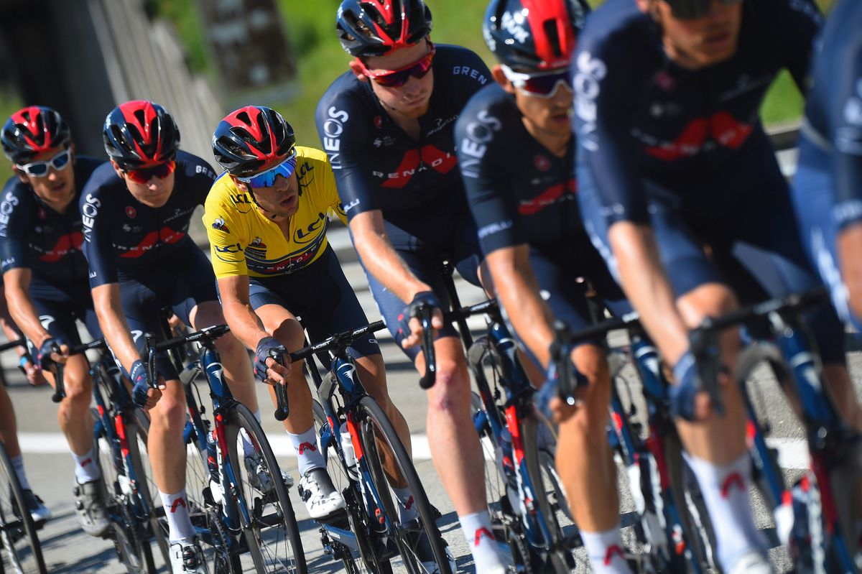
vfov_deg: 4.6
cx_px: 431
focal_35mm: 300
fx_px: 7180
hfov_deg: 6.9
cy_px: 287
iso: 400
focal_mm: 300
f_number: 7.1
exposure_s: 1/1250
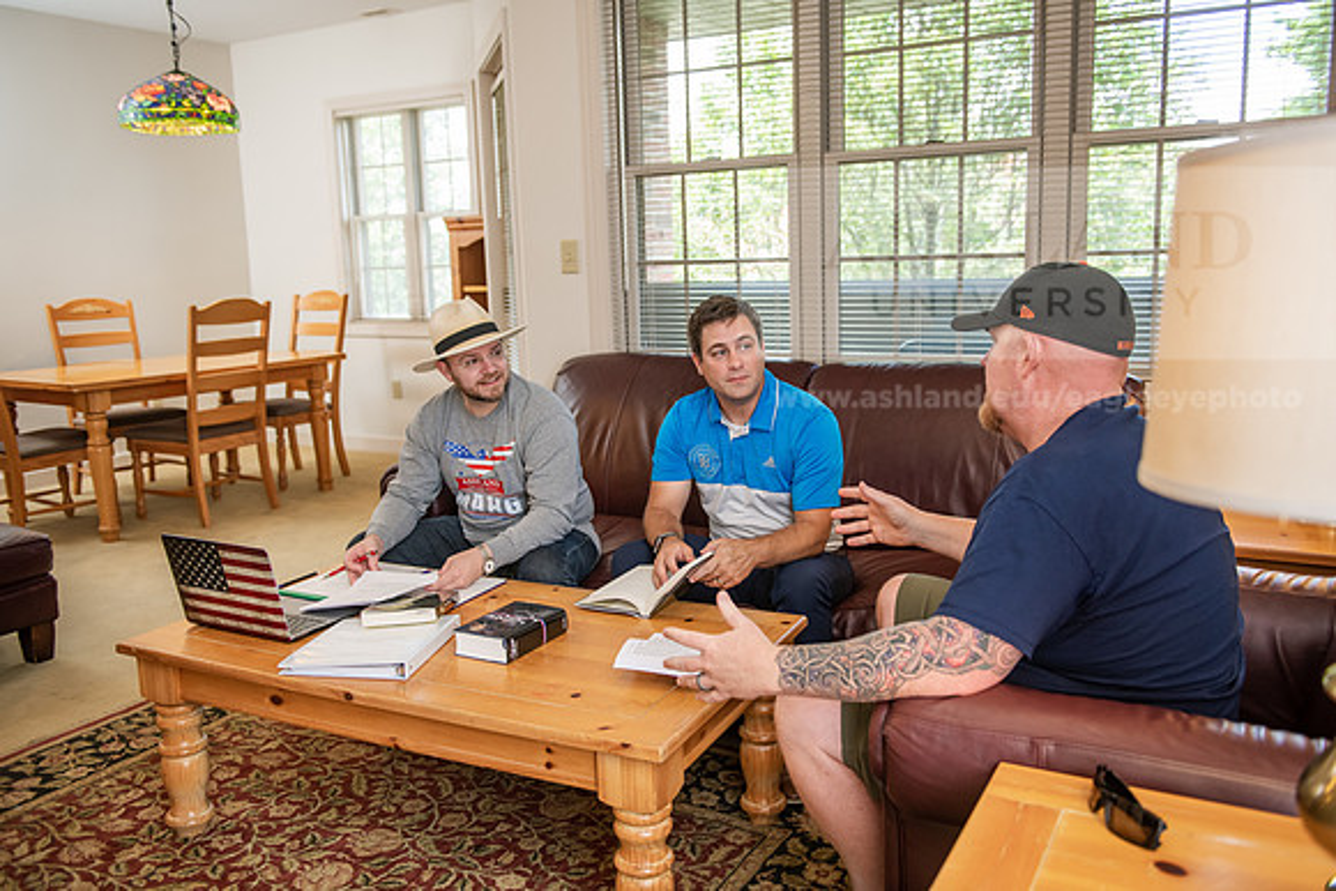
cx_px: 668
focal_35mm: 31
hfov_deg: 60.3
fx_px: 1151
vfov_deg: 42.3
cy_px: 446
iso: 800
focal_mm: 31
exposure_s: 1/160
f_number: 3.2
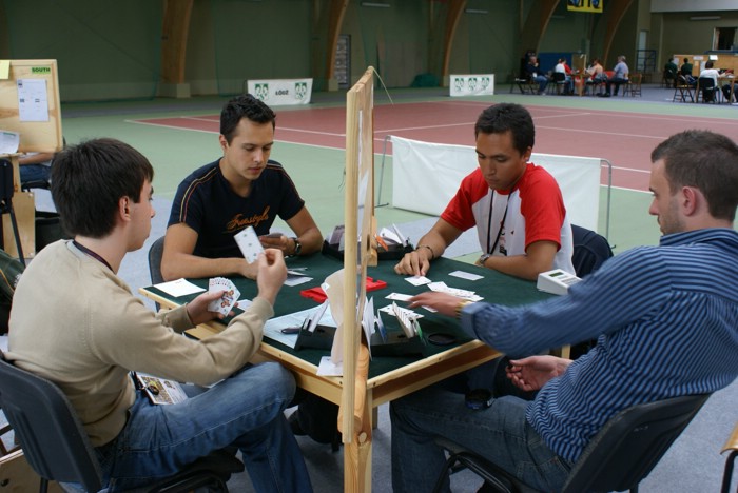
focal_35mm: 39
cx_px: 369
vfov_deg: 34.3
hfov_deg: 49.5
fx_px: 800
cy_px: 246
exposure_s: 1/25
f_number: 5.6
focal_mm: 26
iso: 200
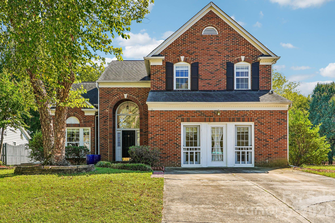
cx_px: 168
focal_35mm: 30
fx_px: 279
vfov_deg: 43.6
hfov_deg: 61.9
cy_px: 112
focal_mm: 20
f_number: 8
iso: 100
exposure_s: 1/45
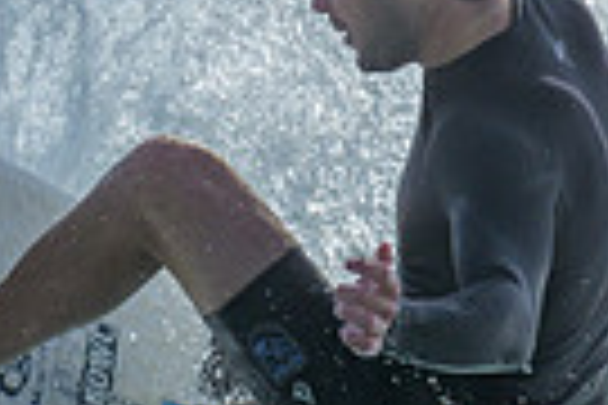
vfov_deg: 0.4
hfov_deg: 0.6
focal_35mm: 3430
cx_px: -266
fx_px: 57924
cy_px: 479
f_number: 6.3
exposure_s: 1/2000
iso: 140
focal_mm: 800
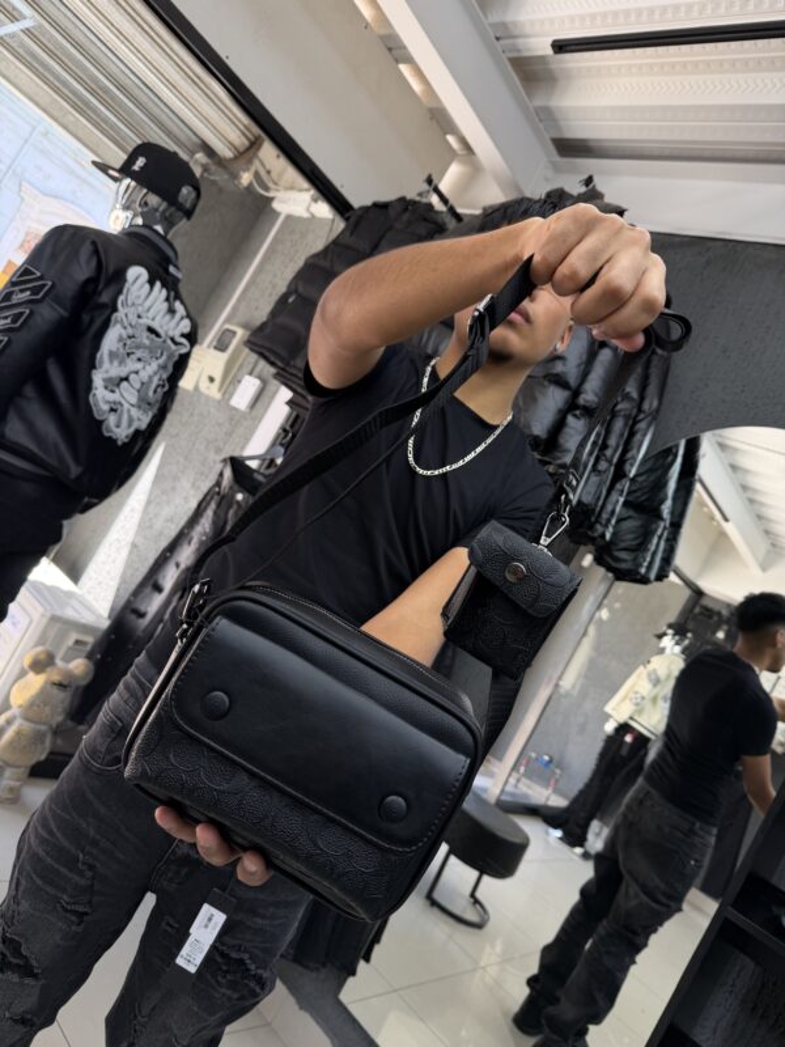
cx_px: 392
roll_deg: -29.3
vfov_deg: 71.6
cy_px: 524
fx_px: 726
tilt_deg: +3.1
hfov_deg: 56.8
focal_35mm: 24
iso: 80
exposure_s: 1/174
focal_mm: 6.76
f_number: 1.78
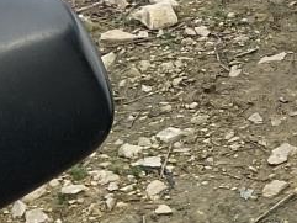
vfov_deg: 9.5
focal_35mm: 154
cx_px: 643
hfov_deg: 11.3
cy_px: -47
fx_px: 1322
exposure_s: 1/759
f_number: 1.8
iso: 16
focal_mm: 3
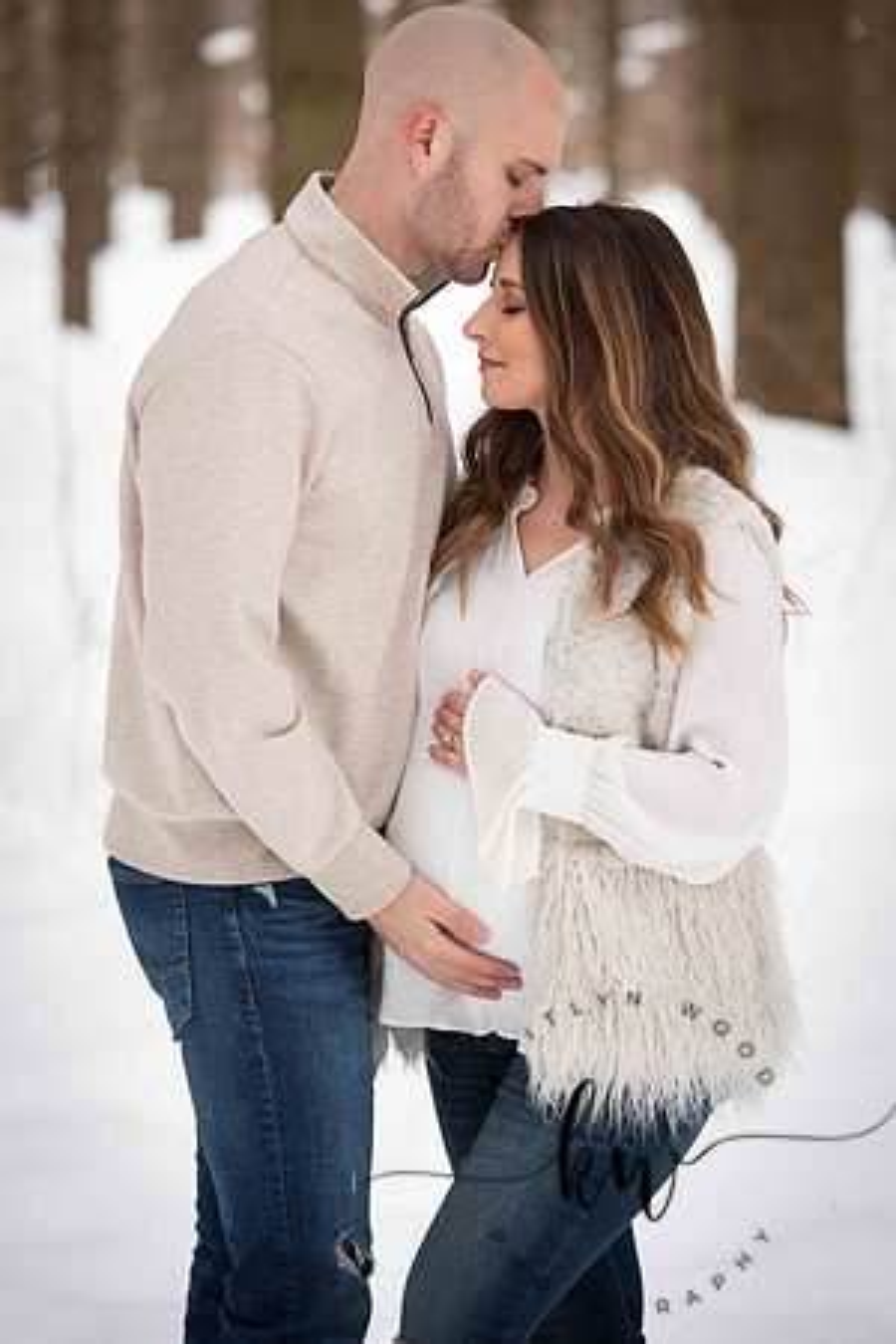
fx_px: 5600
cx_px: 448
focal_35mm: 150
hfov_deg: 9.1
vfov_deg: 13.7
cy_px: 672
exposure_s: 1/320
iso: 400
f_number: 4
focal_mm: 150
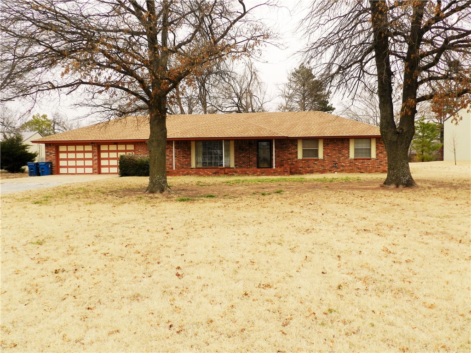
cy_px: 176
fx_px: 435
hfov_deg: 56.8
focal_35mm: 32
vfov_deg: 44.2
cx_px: 236
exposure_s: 1/400
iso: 160
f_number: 3.7
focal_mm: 5.6
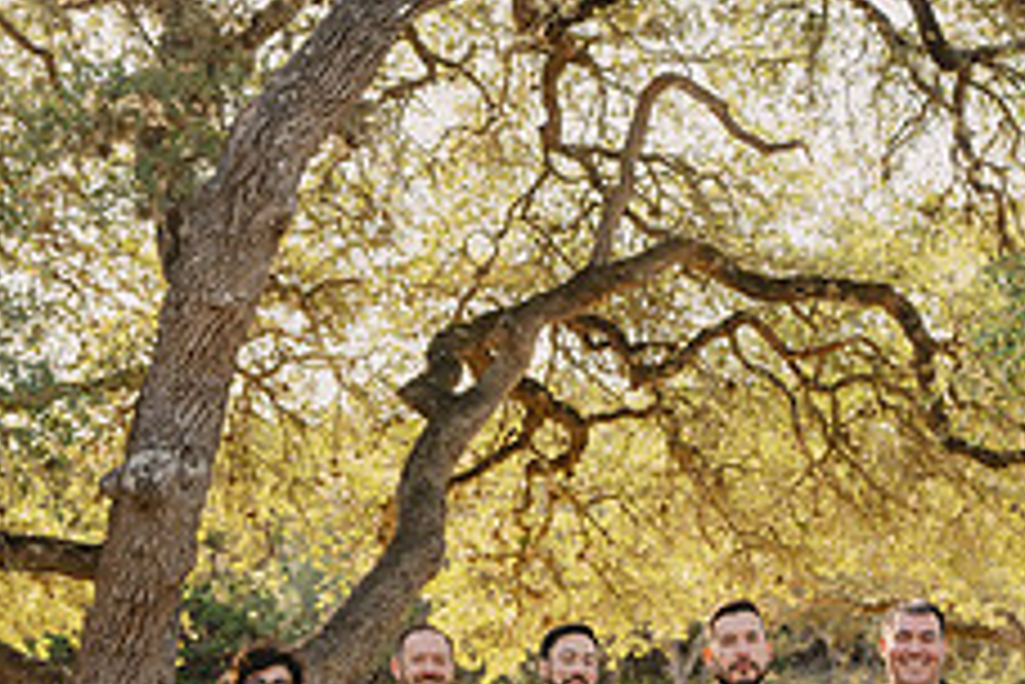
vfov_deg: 20.6
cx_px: 1001
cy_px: 586
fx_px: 1851
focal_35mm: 65
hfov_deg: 29.2
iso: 640
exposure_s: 1/250
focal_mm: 22
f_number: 5
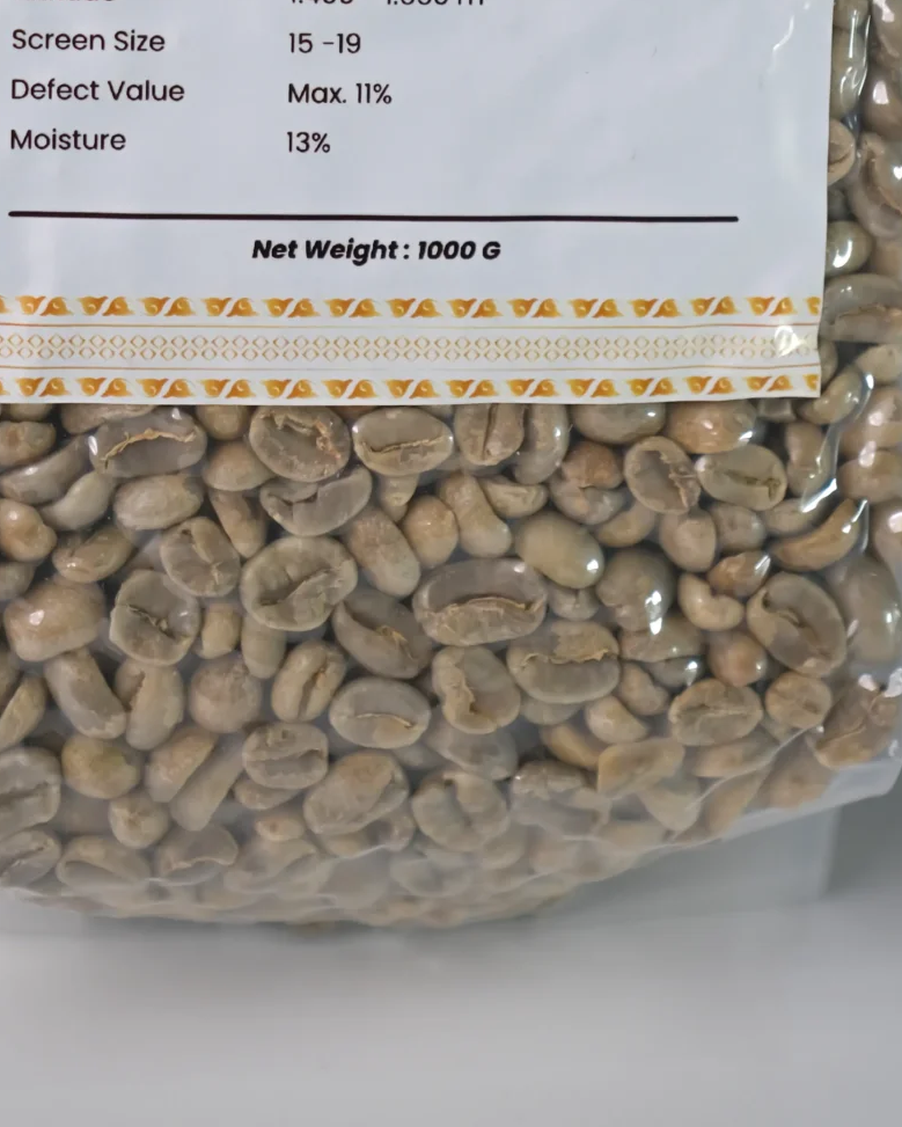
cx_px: 367
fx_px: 2702
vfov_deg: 21.8
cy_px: -226
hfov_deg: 18.9
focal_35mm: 81
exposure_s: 1/125
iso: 200
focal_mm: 23
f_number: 3.2
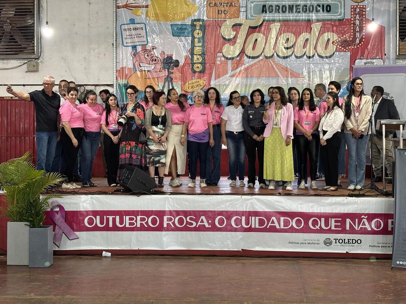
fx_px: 610
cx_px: 203
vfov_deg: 28.0
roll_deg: -0.1
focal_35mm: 52
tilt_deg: -0.9
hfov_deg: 36.8
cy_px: 152
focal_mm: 5.96
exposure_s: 1/40
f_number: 1.6
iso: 200
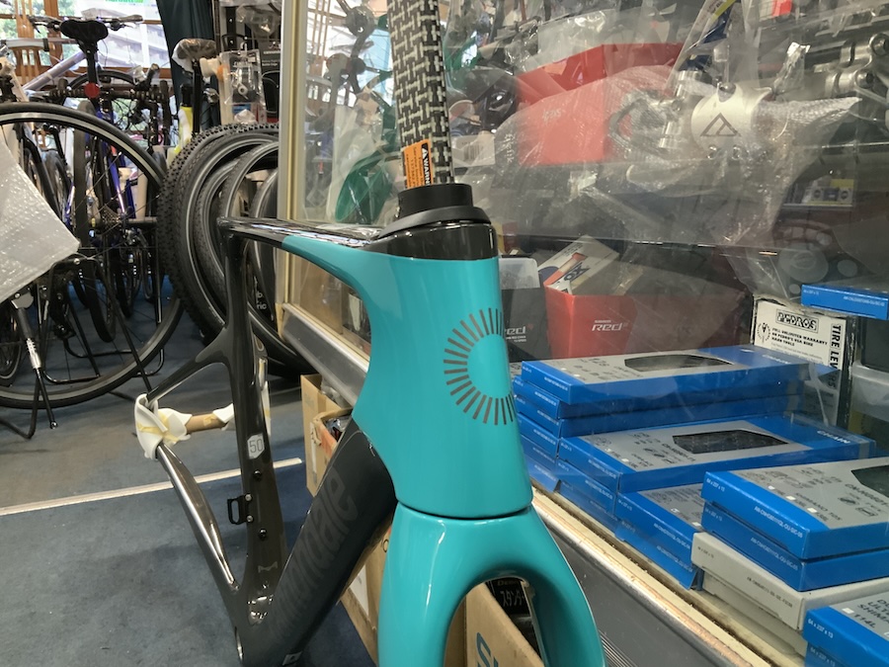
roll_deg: +1.4
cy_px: 334
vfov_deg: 48.2
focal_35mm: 29
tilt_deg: -12.3
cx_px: 444
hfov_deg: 61.7
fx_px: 745
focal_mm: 3
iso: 200
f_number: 1.8
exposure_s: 1/33
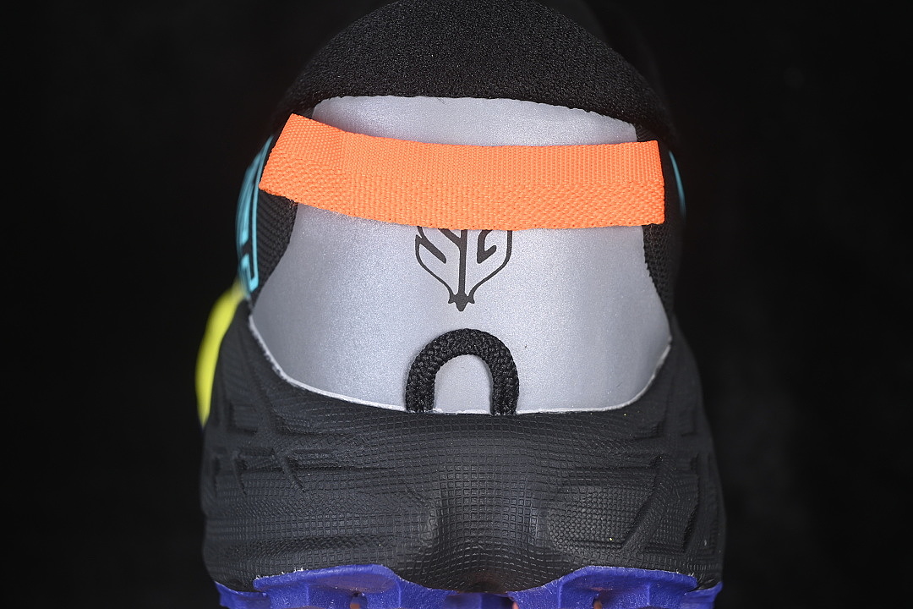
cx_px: 456
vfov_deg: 18.2
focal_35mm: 75
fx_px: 1902
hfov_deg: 27.0
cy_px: 304
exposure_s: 1/60
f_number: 6.3
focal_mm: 50
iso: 160
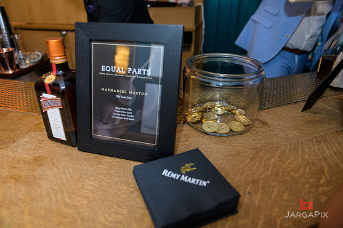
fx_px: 238
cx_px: 165
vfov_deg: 51.3
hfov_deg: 71.5
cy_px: 112
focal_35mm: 25
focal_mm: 24
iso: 1000
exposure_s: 1/125
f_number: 3.2
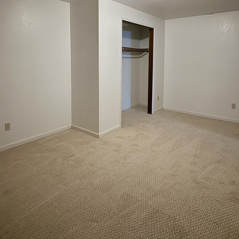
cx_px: 116
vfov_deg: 61.1
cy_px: 76
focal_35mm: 25
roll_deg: +0.3
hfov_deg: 62.9
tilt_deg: -4.4
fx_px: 195
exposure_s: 1/60
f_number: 2.2
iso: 1000
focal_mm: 2.22
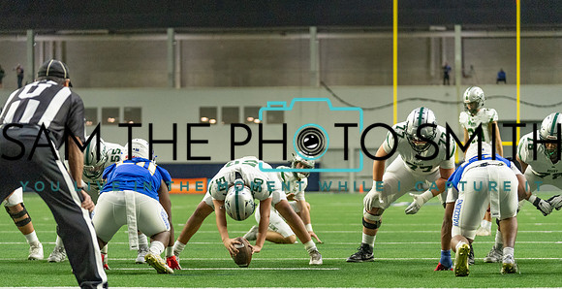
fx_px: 1901
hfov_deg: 16.8
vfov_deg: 8.7
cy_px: 188
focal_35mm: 130
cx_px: 282
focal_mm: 114
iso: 4000
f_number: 2.8
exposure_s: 1/1000
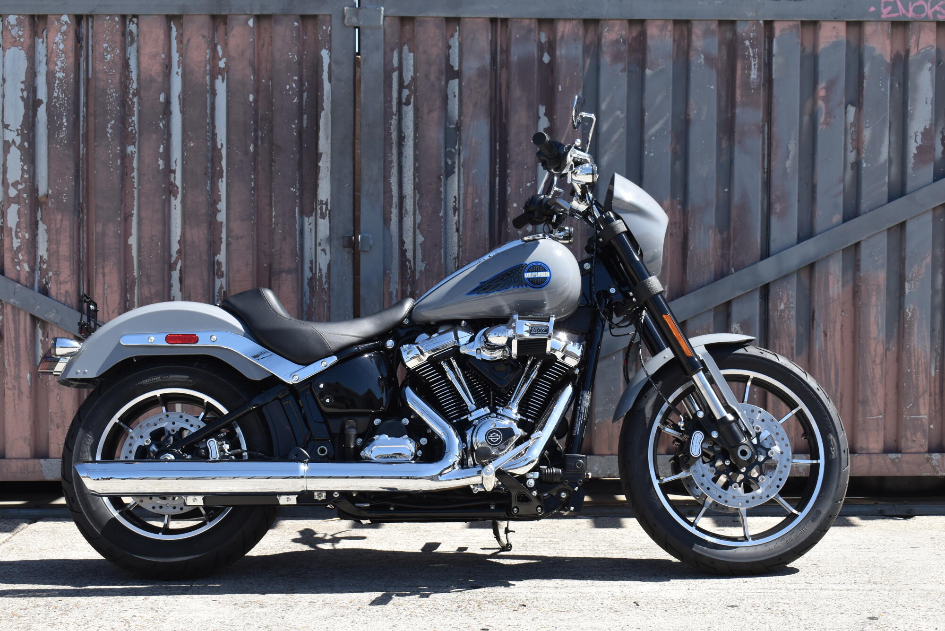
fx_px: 1575
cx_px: 472
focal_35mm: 60
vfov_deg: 22.6
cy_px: 316
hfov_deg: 33.4
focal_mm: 40
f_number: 8
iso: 140
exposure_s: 1/250
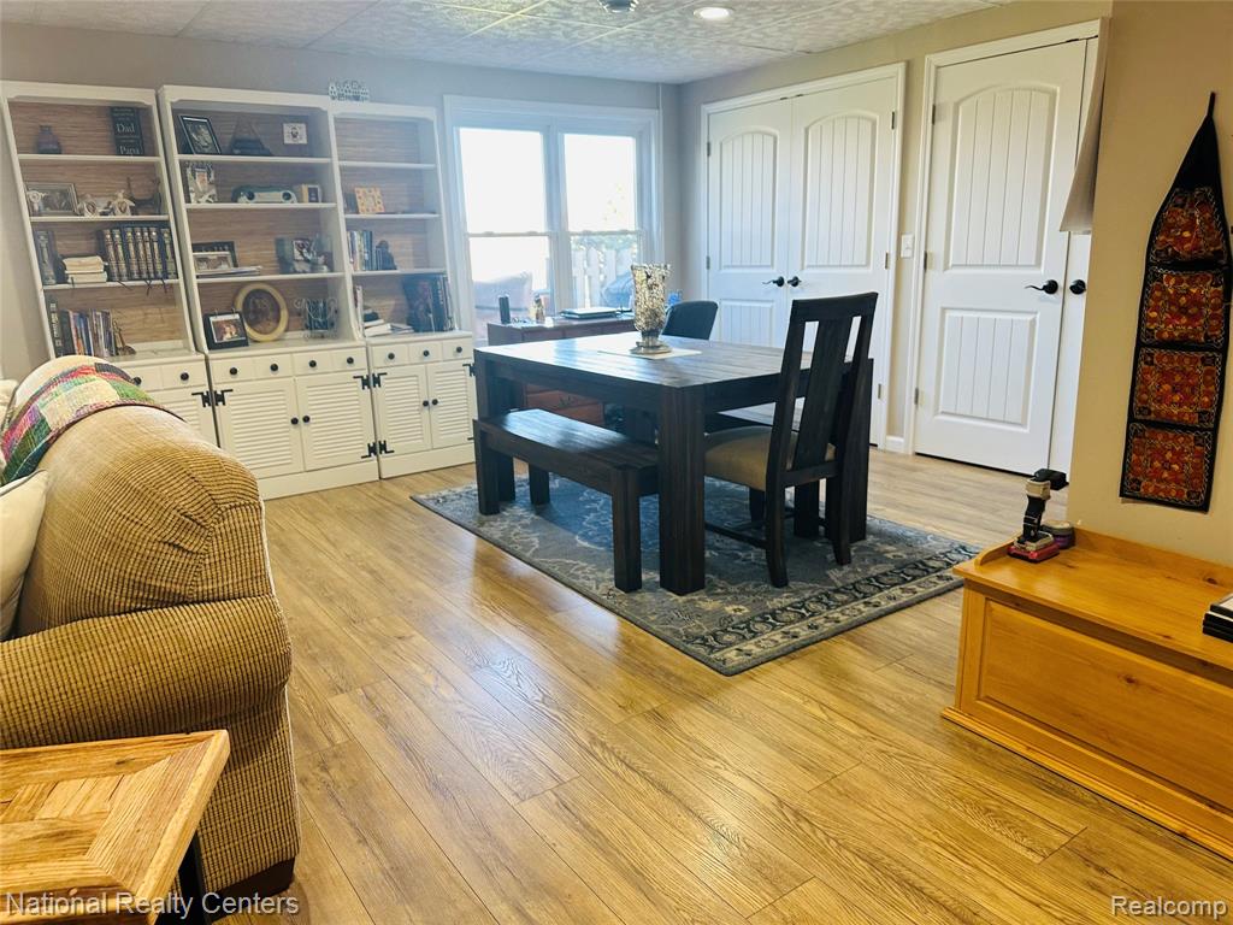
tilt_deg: -13.4
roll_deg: +1.9
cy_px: 462
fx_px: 855
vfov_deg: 56.8
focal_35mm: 24
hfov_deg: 71.6
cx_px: 616
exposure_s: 1/60
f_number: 1.78
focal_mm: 6.86
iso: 160
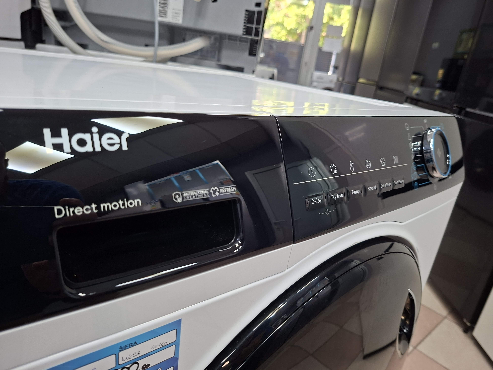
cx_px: 246
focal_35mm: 23
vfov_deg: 58.9
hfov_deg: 73.9
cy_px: 185
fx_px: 328
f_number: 1.8
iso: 200
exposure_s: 1/50
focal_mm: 5.54
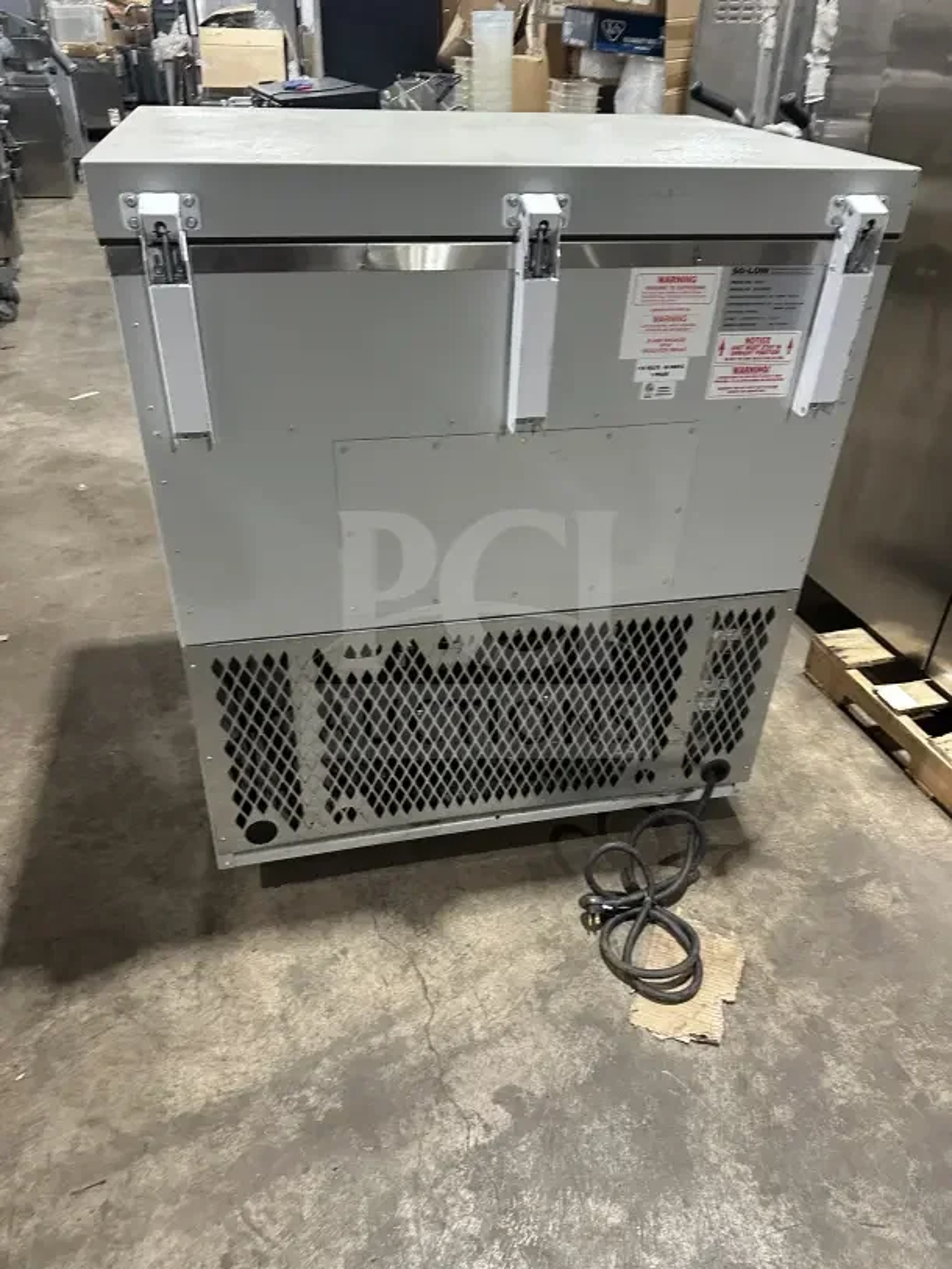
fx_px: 880
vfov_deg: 71.6
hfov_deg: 56.8
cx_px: 476
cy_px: 634
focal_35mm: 24
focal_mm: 6.86
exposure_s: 1/60
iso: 320
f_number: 1.78
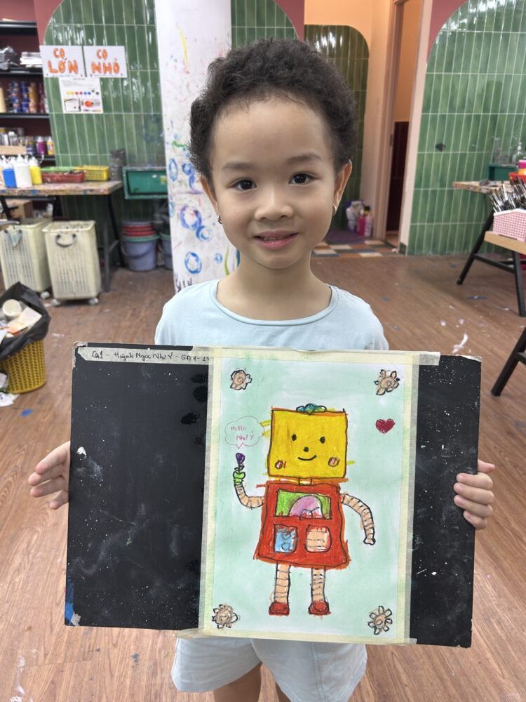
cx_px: 263
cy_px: 351
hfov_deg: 53.1
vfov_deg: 67.3
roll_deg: -0.7
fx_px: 527
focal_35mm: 26
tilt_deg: -23.0
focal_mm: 5.7
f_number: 1.5
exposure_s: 1/100
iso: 50
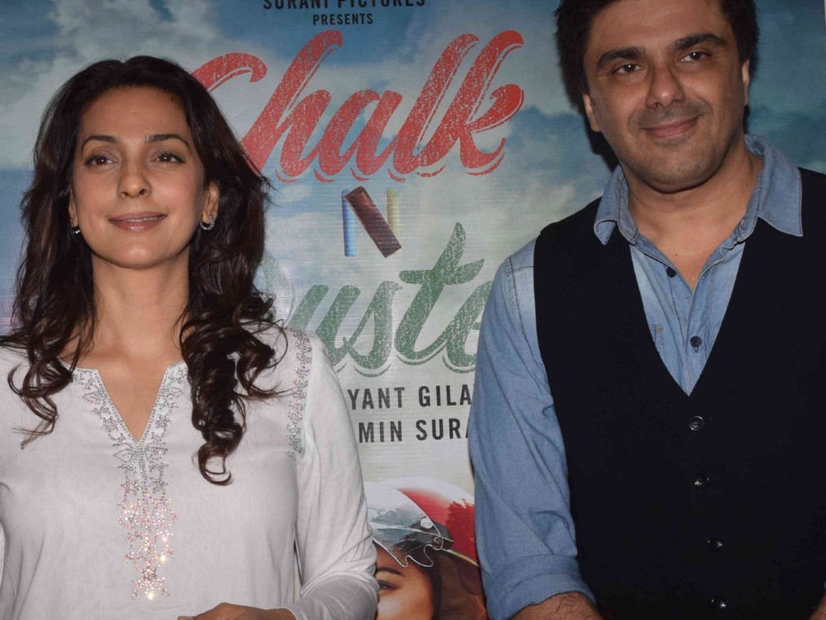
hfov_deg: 24.3
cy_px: 465
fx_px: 1911
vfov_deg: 18.3
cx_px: 265
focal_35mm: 80
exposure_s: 1/200
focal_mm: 25
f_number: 6.3
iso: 400
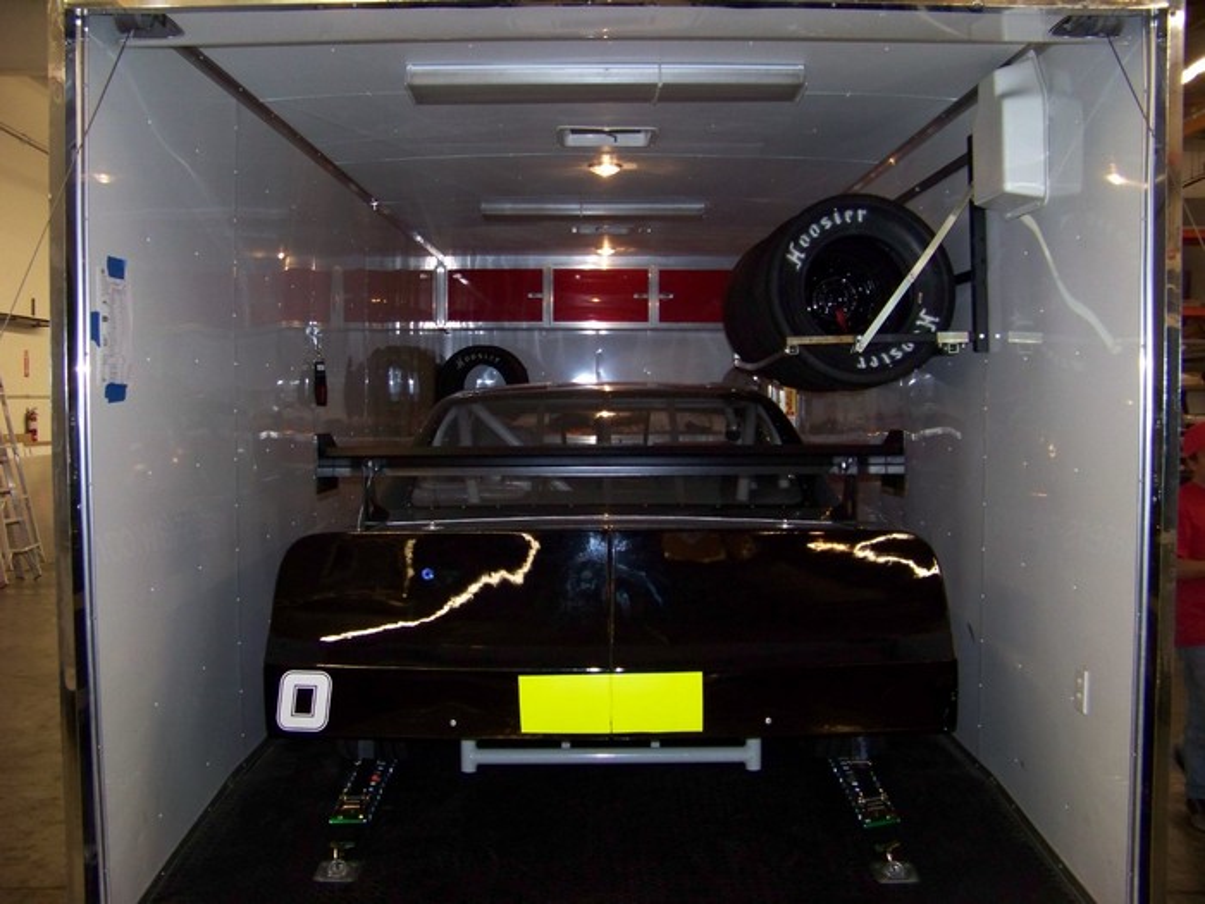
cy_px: 452
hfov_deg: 51.4
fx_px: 1253
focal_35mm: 36
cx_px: 602
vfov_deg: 39.7
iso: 200
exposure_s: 1/30
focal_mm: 5.85
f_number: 2.8
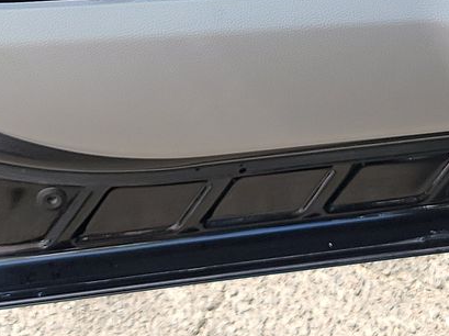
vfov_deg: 15.2
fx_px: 1218
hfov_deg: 20.7
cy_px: -51
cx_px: 346
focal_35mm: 94
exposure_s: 1/119
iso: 60
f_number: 1.8
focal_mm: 6.7
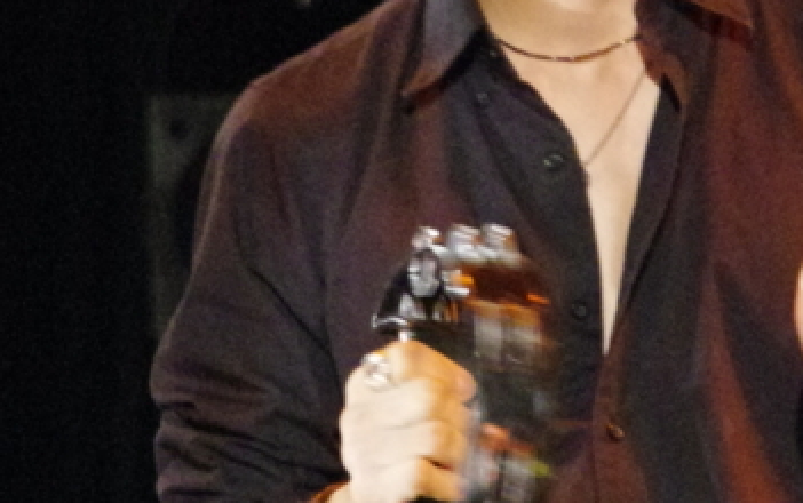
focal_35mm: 696
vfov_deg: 1.9
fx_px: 15244
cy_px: 130
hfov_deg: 3.0
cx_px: 514
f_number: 6.3
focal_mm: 200
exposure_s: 1/160
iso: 12800
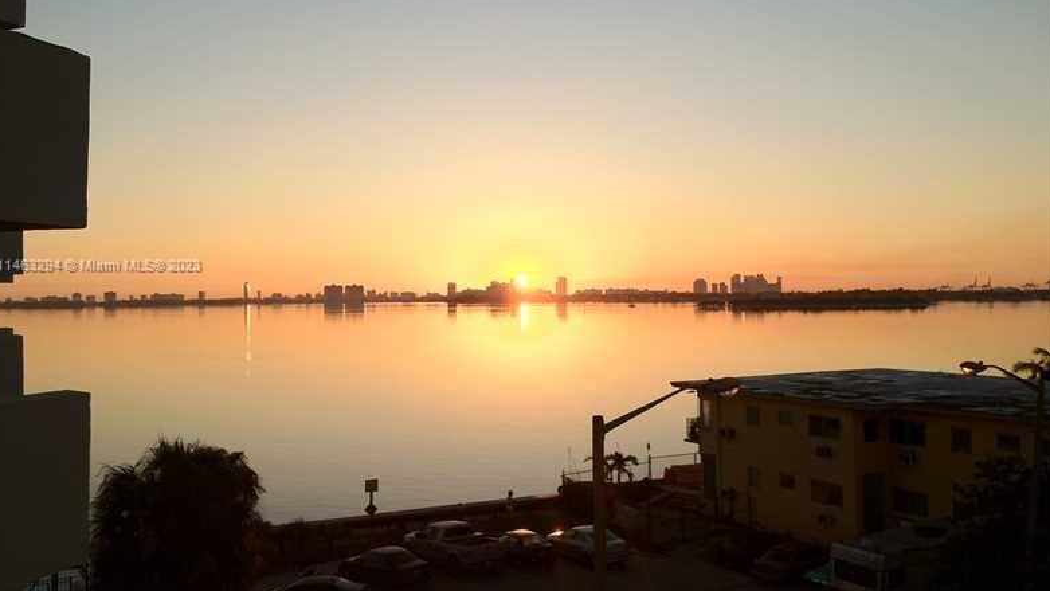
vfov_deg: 30.4
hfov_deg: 51.6
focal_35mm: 39
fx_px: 1086
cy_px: 266
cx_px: 521
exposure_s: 1/935
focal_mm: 4.28
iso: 64
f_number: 2.4
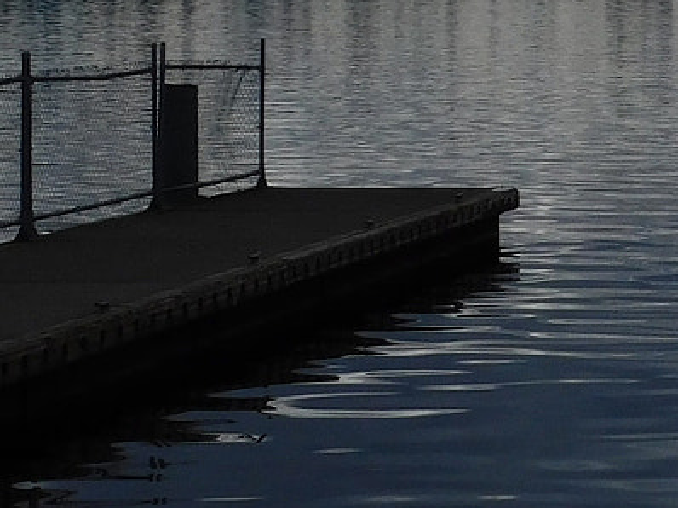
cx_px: 1063
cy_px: 78
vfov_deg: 9.2
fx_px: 3151
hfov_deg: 11.7
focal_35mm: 161
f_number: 7.2
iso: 125
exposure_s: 1/1250
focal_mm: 7.1
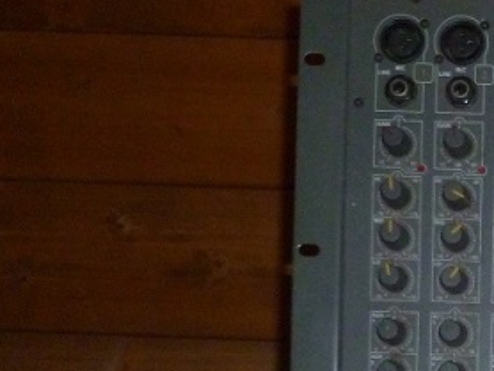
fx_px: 1243
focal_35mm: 87
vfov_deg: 15.9
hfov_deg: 20.0
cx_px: 695
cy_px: 509
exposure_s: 1/30
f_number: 3.3
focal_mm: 5
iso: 400
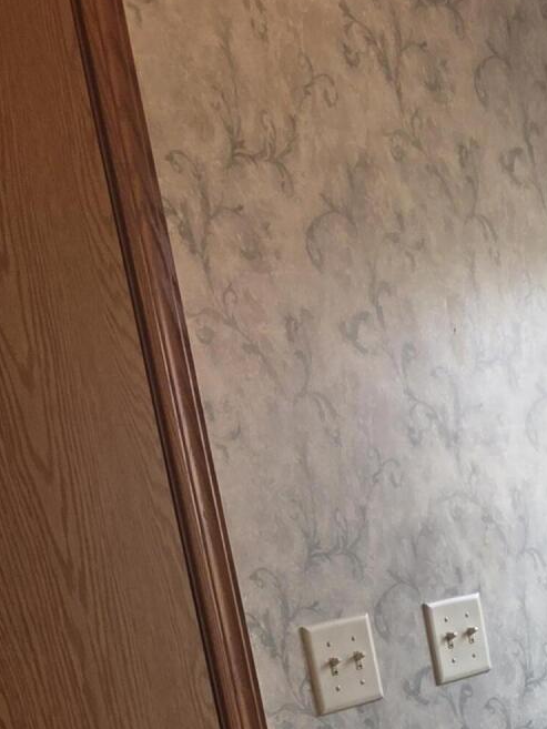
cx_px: 753
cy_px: 847
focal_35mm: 70
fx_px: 1474
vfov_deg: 25.3
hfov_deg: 19.1
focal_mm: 5.4
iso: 64
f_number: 1.8
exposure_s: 1/120
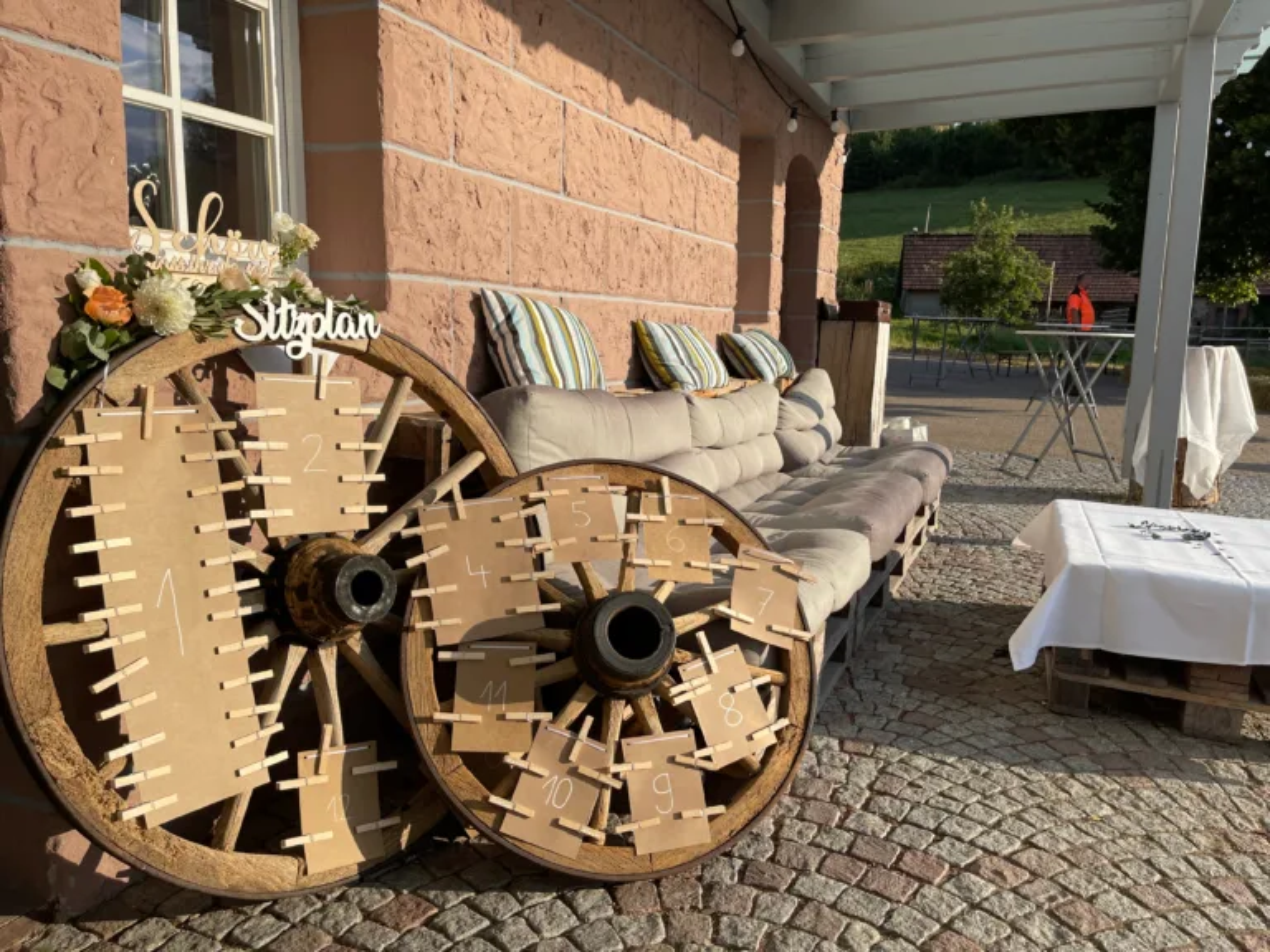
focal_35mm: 26
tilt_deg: -9.3
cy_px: 476
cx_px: 635
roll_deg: -0.7
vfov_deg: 53.1
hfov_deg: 67.3
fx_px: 954
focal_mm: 5.1
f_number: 1.6
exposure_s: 1/3086
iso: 32
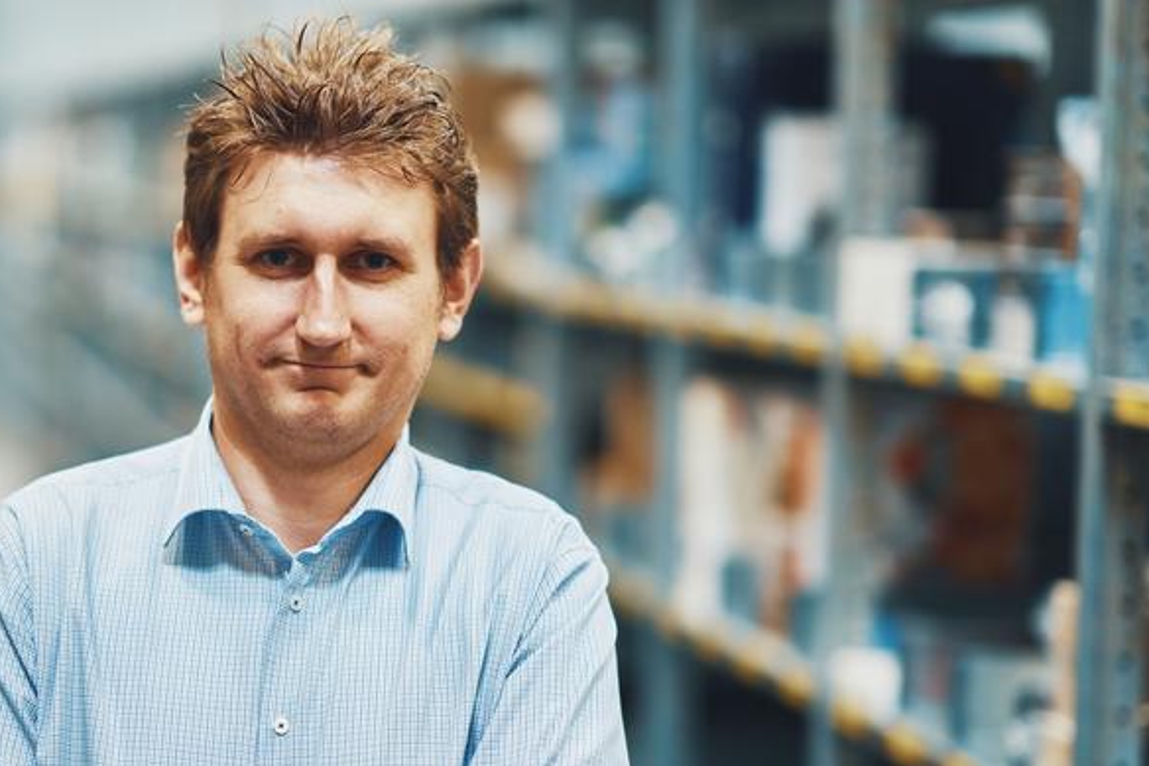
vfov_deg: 10.5
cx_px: 311
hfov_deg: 15.6
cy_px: 496
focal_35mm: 131
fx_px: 4180
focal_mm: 85
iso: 500
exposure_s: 1/80
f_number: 1.4
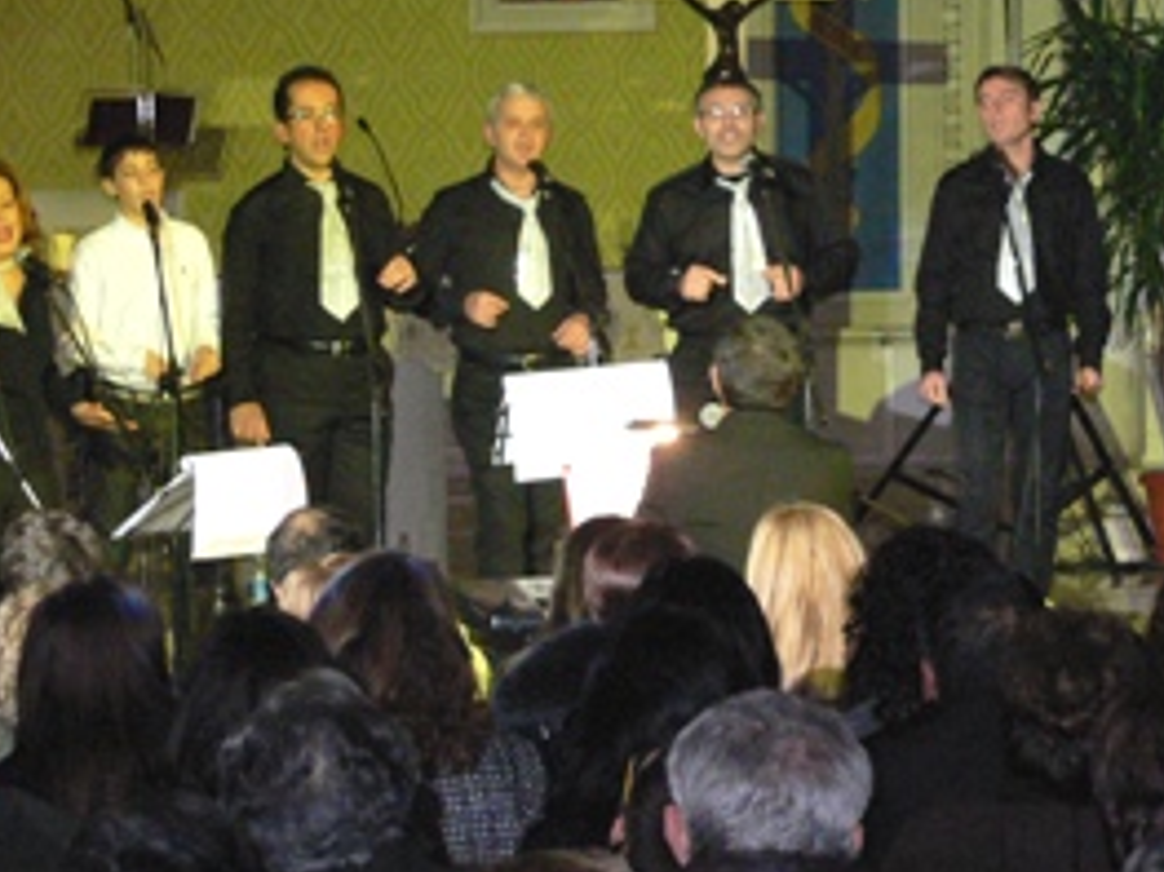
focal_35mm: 173
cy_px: 232
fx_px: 5815
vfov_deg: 8.6
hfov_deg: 11.4
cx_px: 775
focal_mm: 19.3
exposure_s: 1/30
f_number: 3.2
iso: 400
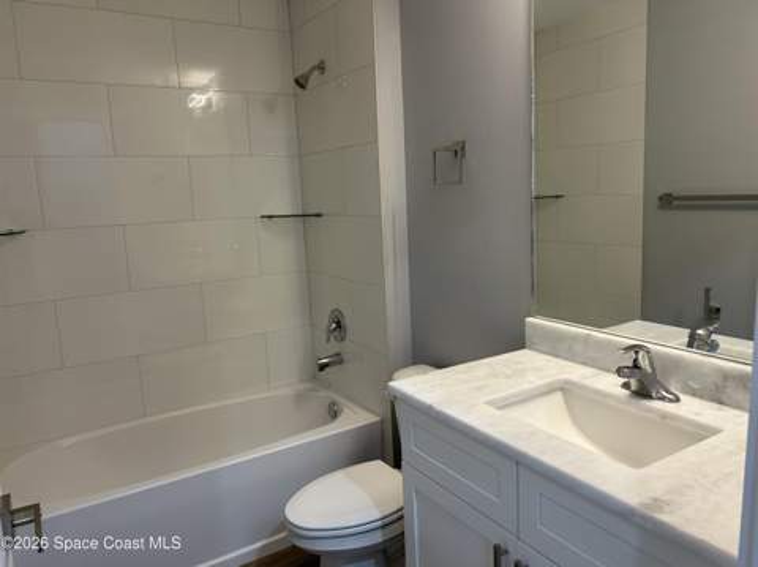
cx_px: 379
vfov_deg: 53.0
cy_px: 284
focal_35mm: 26
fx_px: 569
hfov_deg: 67.4
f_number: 1.5
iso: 125
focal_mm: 5.7
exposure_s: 1/120
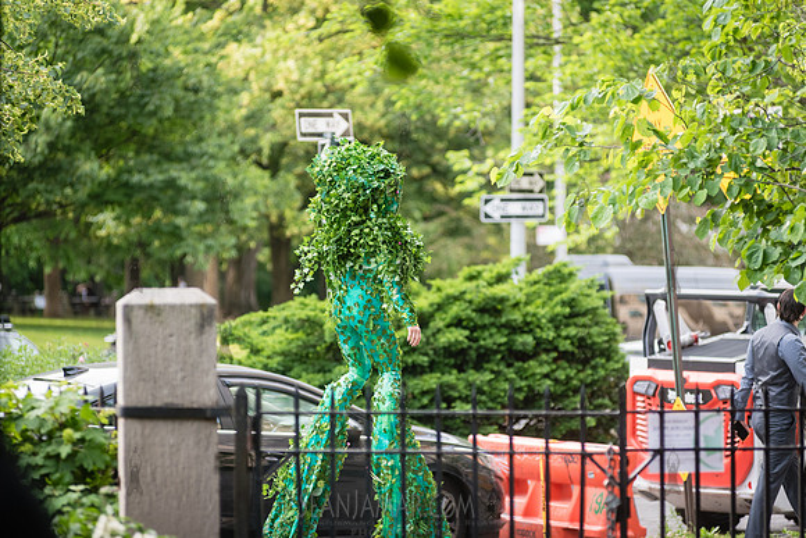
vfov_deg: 7.4
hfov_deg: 11.1
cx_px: 403
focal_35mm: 185
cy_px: 269
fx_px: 4143
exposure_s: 1/400
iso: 1000
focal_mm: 185
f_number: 4
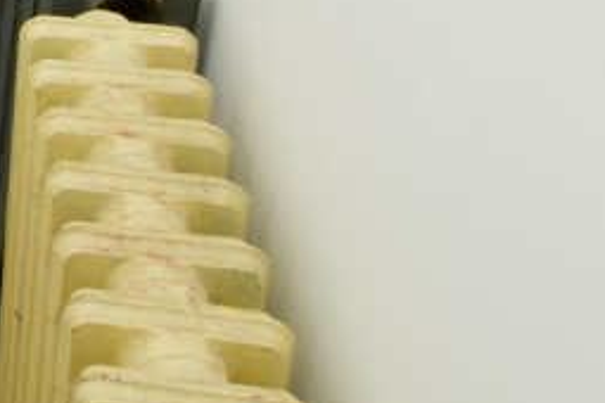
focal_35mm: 73
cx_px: -440
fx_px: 1227
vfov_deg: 15.8
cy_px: -331
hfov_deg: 20.7
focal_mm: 14
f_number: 22
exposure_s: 1/60
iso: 500
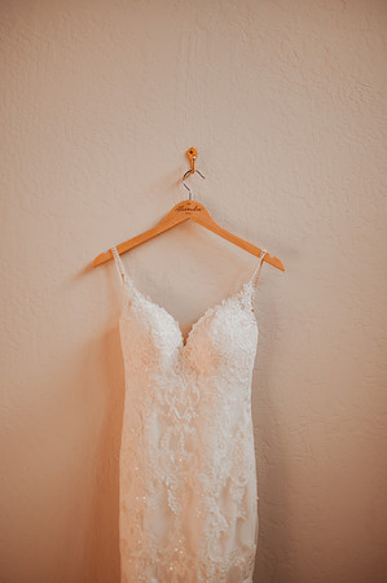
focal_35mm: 35
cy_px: 292
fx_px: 566
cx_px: 194
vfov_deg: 54.5
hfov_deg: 37.8
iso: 125
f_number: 1.4
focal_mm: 35
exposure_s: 1/640
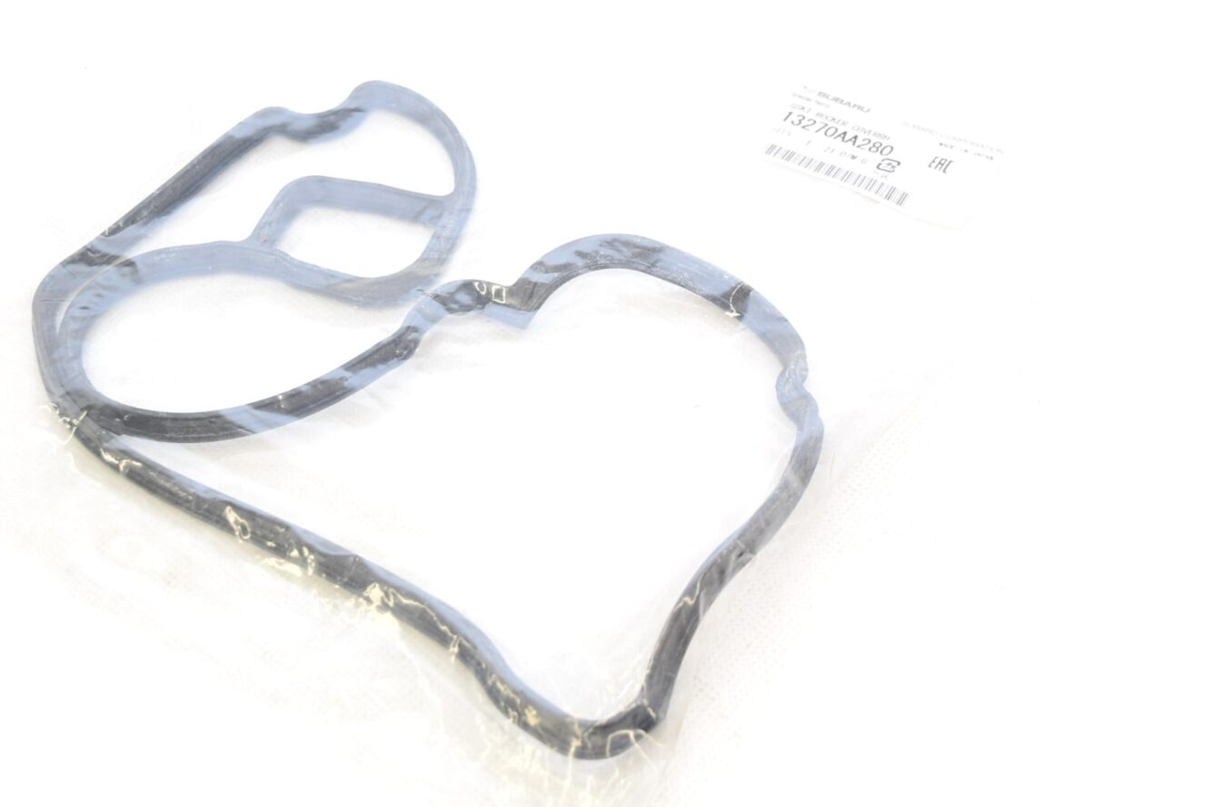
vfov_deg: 20.9
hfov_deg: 30.9
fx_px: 2182
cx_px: 664
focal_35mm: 65
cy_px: 263
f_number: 5.6
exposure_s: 1/125
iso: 400
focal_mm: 28
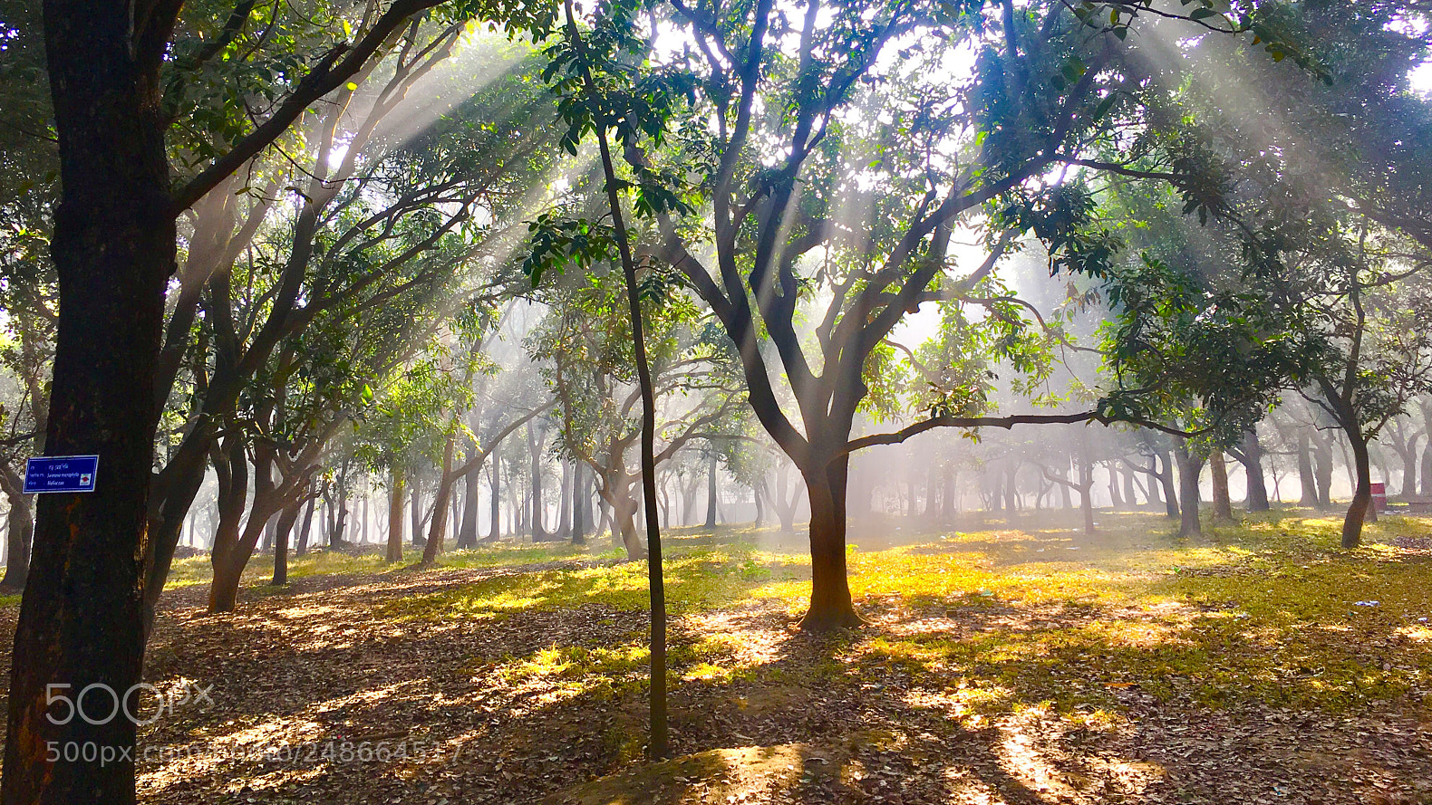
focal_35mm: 32
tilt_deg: +10.5
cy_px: 280
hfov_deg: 61.0
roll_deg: +1.6
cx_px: 714
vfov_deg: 36.4
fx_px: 1215
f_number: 2.2
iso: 25
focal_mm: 4.15
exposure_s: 1/165
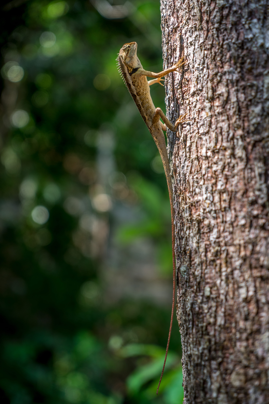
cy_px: 202
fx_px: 785
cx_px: 134
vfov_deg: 28.8
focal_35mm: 70
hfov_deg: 19.5
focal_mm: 70
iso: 100
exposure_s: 1/80
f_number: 4
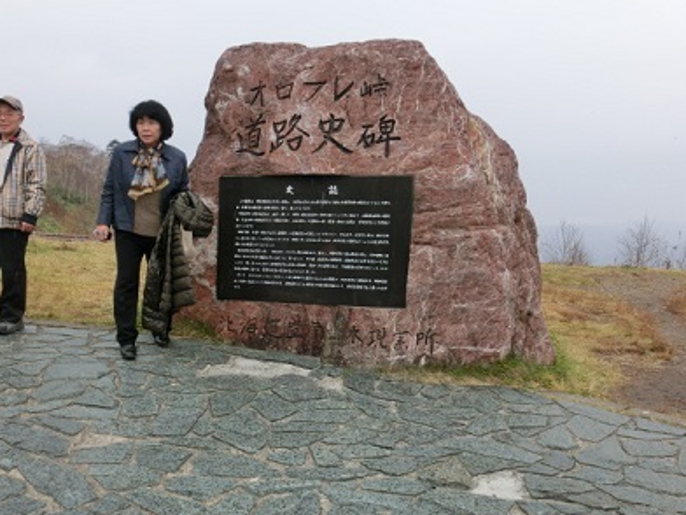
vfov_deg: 35.9
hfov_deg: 46.7
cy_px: 291
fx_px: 793
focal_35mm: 40
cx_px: 306
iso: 80
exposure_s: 1/400
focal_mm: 6.1
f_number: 3.2
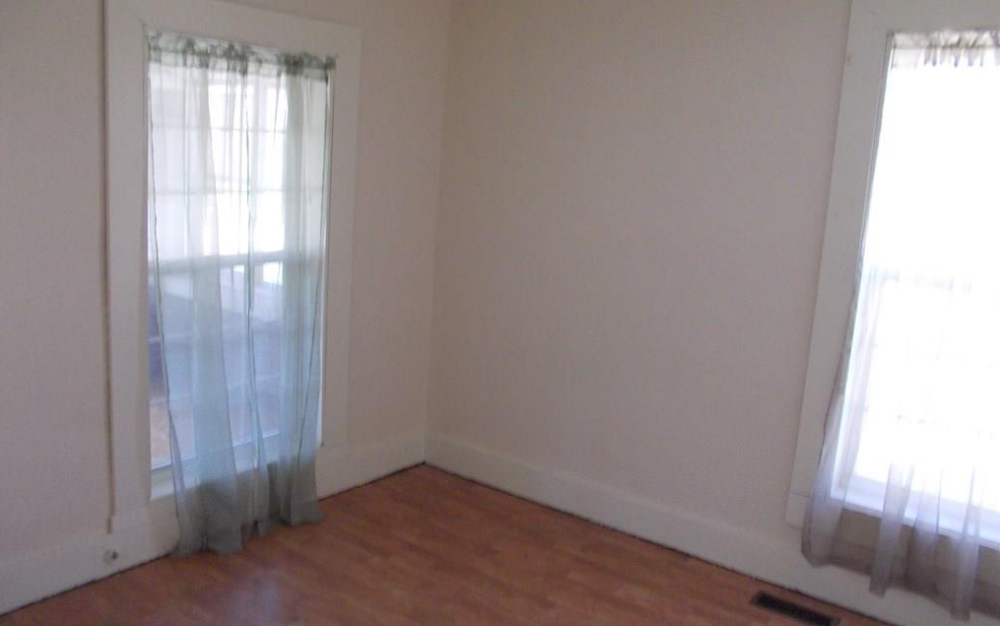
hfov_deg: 61.2
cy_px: 314
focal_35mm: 31
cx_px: 500
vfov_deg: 40.6
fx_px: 845
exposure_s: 1/25
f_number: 3.3
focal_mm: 4.1
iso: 250
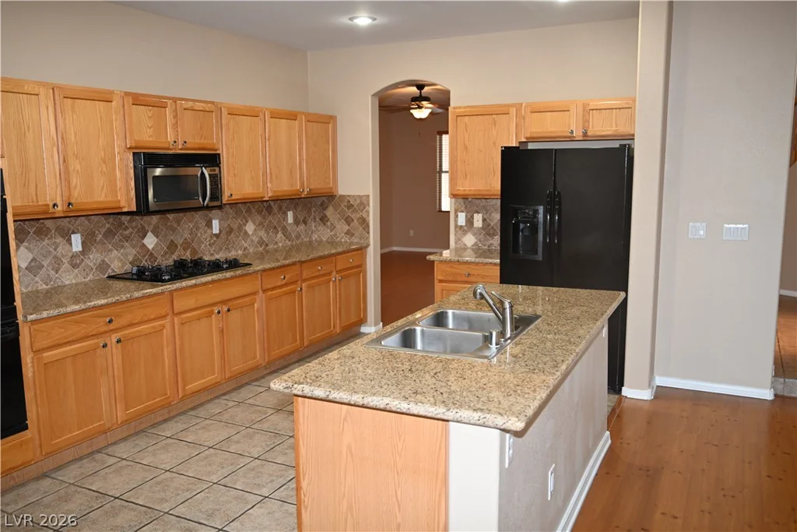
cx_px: 398
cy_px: 266
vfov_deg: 43.0
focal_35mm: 30
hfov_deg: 61.1
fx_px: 675
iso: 800
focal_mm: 30.5
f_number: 4
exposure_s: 1/60
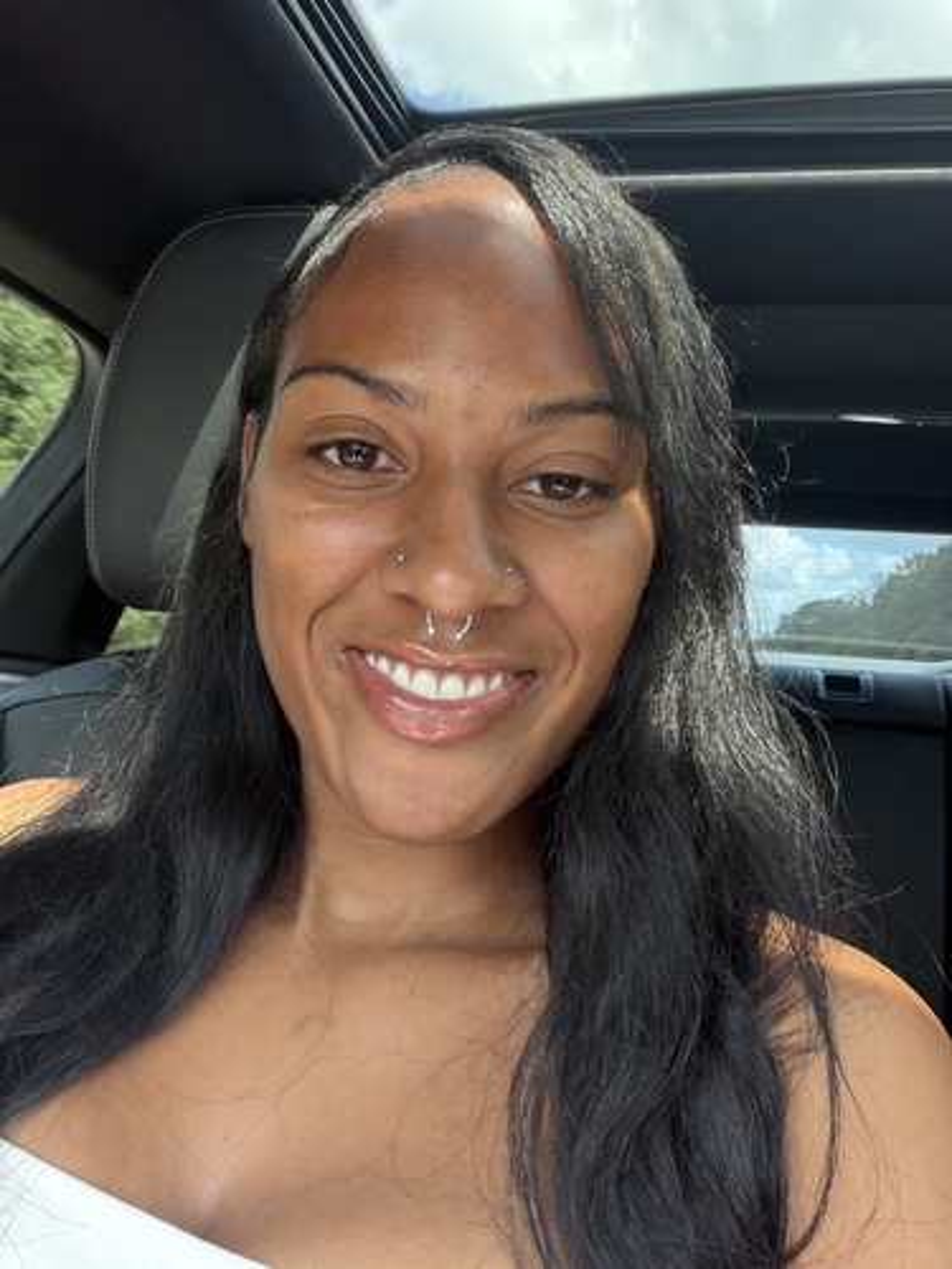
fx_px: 1100
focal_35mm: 30
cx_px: 476
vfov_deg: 60.0
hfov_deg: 46.8
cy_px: 634
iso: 64
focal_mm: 2.71
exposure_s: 1/121
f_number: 1.9
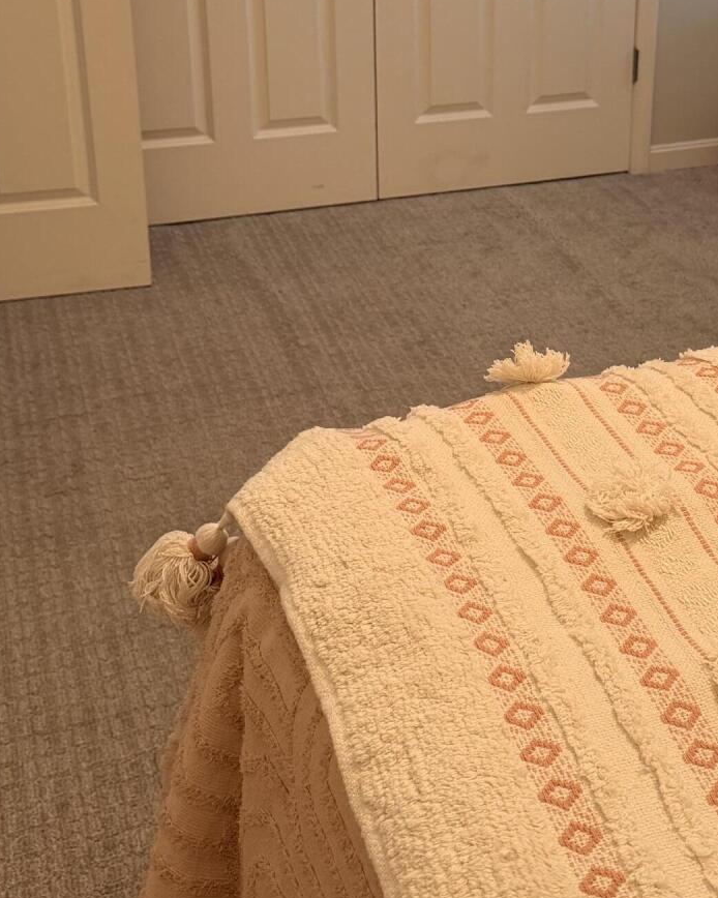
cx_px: 533
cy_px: 192
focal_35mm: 54
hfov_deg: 27.7
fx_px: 1435
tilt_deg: -22.4
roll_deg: -1.6
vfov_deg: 33.8
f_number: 1.78
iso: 250
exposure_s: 1/60
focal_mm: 6.76
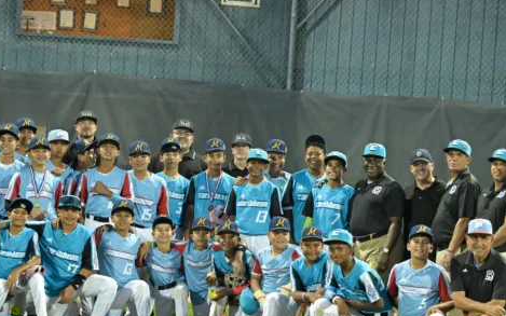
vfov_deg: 11.5
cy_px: 228
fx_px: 1572
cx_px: 205
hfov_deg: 18.3
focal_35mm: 114
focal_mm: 70
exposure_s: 1/400
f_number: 4
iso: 4500
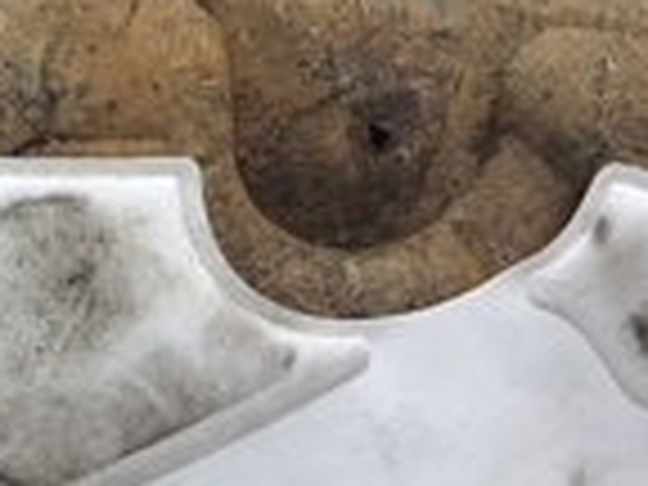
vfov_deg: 12.3
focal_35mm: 120
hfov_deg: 15.3
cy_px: 349
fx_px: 2246
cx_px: -279
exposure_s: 1/50
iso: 80
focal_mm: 4
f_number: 1.8
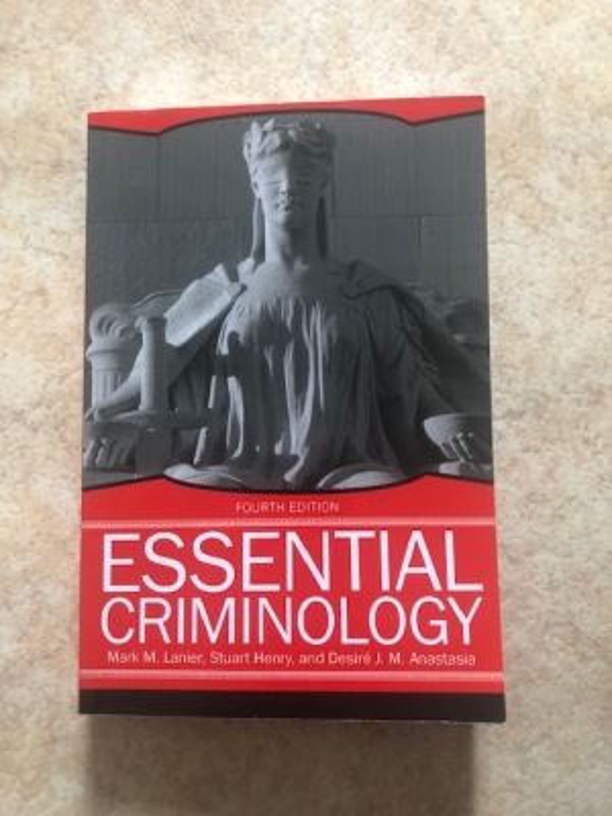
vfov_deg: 63.4
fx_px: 660
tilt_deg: -85.7
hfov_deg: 49.7
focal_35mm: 28
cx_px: 306
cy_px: 408
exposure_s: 1/15
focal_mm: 4
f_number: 1.8
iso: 40
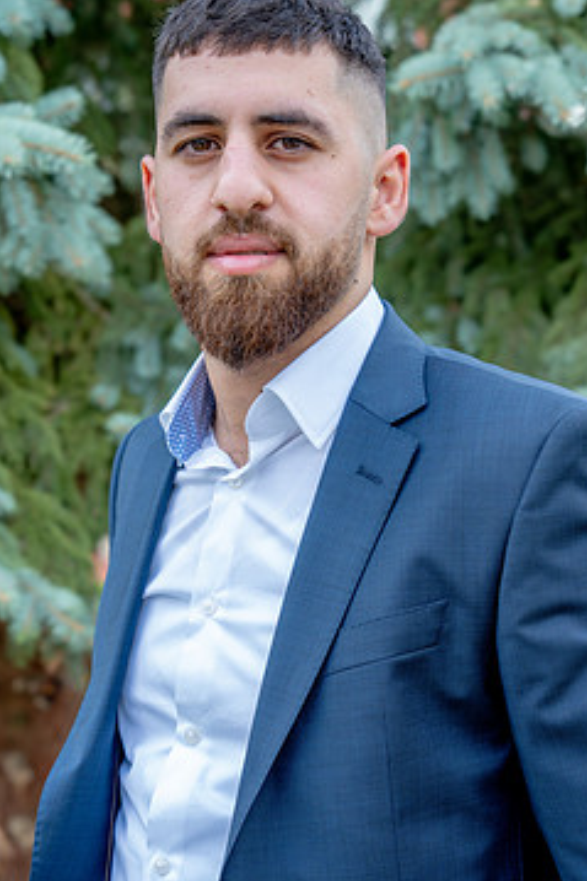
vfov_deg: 27.4
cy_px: 452
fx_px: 1812
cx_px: 361
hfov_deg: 18.4
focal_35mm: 74
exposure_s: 1/250
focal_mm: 59
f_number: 5
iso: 320
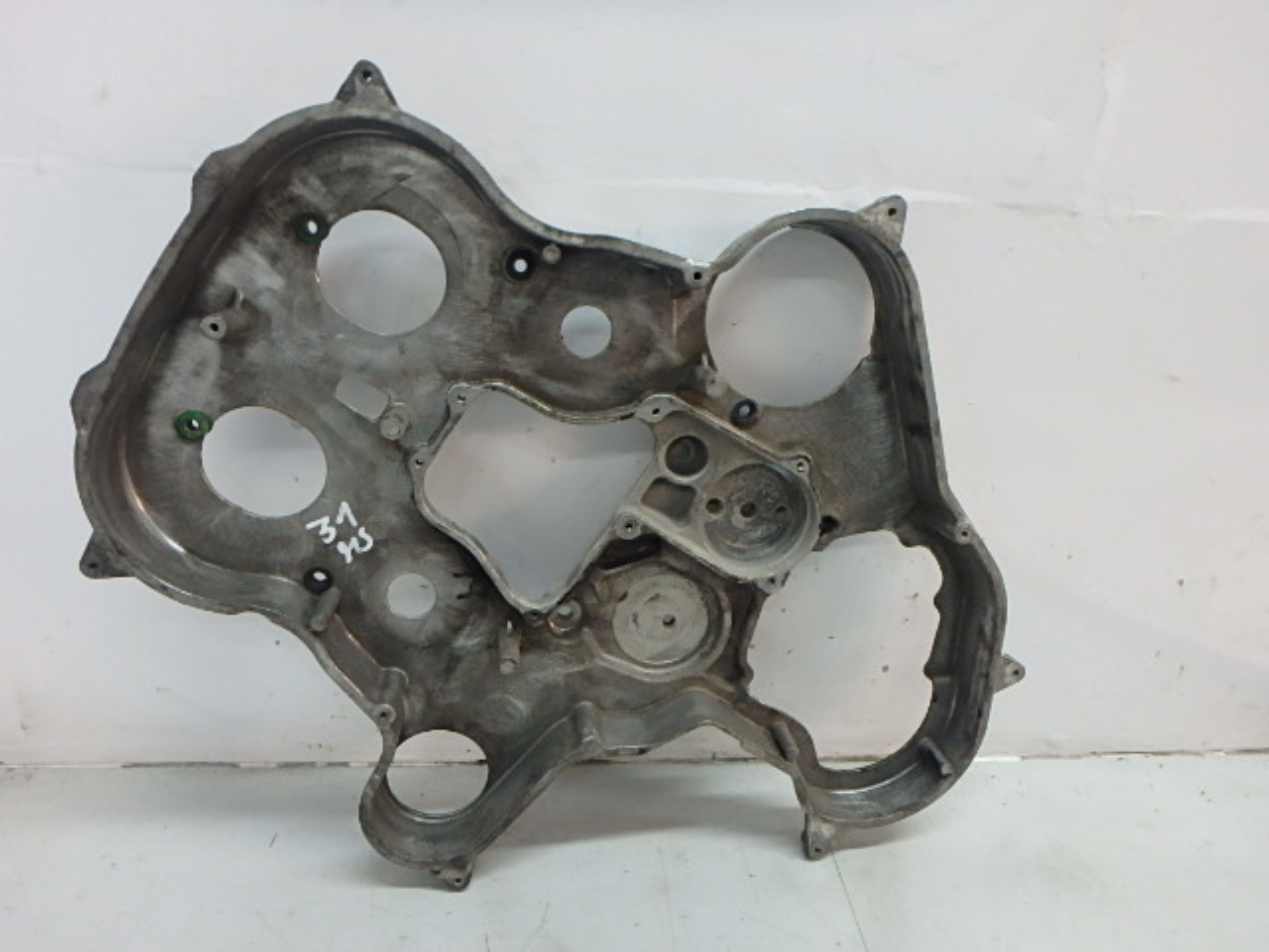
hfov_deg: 79.0
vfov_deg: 63.4
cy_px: 476
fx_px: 770
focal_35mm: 21
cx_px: 634
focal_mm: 3.7
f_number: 3.5
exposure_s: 1/30
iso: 250
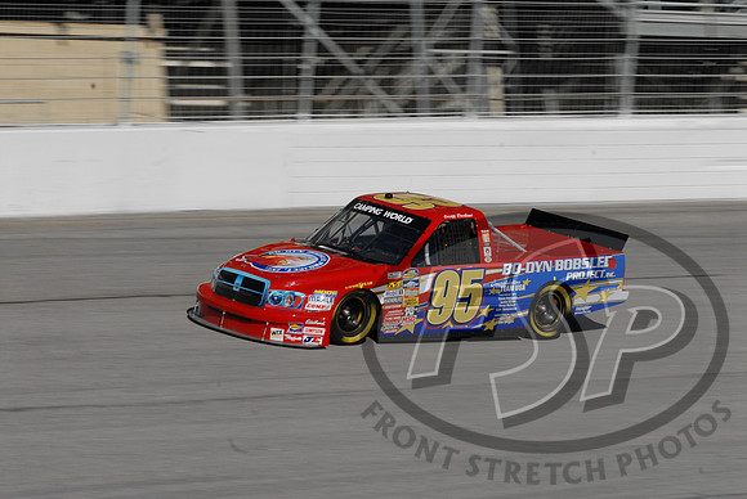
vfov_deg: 8.2
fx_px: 3489
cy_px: 250
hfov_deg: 12.2
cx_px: 374
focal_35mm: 168
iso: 320
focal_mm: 112
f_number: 16
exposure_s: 1/400
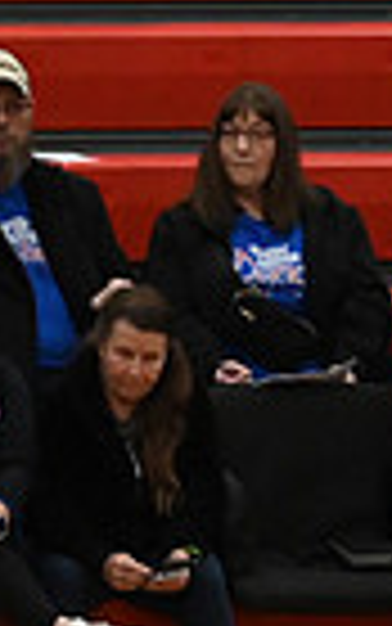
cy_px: 849
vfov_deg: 2.9
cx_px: -829
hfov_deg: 1.8
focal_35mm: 715
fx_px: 12209
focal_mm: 112
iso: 5000
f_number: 4
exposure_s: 1/400
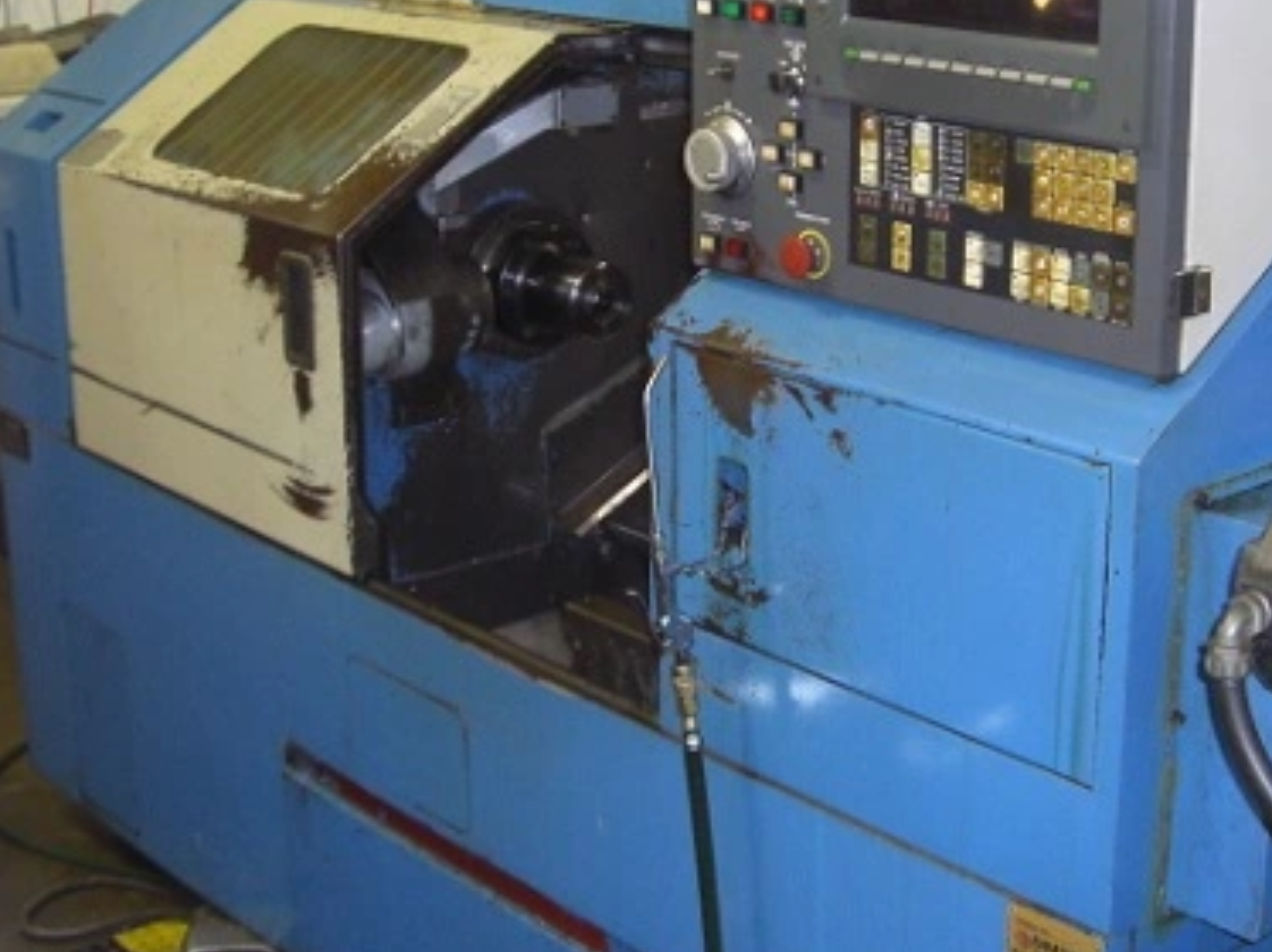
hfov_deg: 31.4
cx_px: 854
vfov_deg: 24.0
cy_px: 377
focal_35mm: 61
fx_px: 2240
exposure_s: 1/60
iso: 200
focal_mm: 6.2
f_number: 2.7
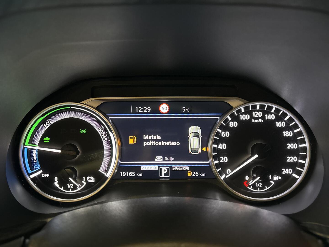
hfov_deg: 67.3
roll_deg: -1.2
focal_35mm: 26
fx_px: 247
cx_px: 164
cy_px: 124
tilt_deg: -25.1
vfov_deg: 53.1
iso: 640
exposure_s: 1/36
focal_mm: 5.96
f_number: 1.6
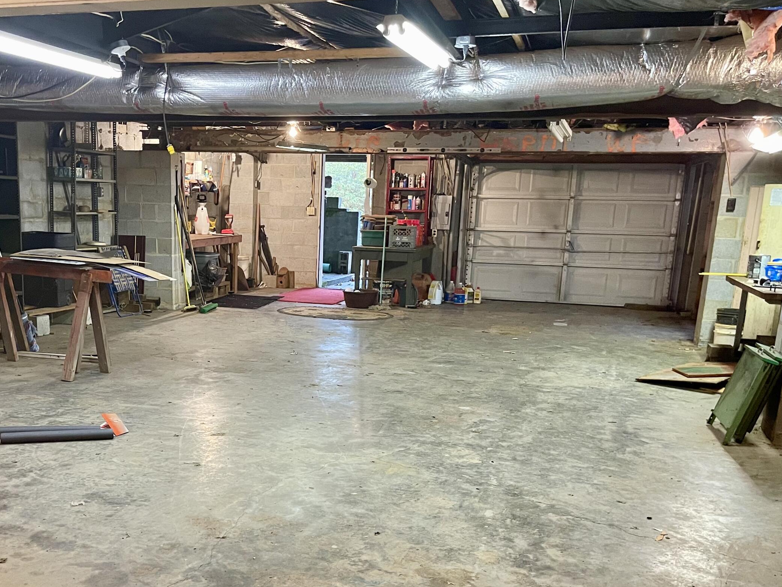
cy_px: 418
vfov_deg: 38.9
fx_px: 813
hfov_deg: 50.8
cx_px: 287
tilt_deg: -13.8
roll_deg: -1.6
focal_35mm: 36
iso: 400
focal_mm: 5.1
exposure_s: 1/60
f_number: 1.6
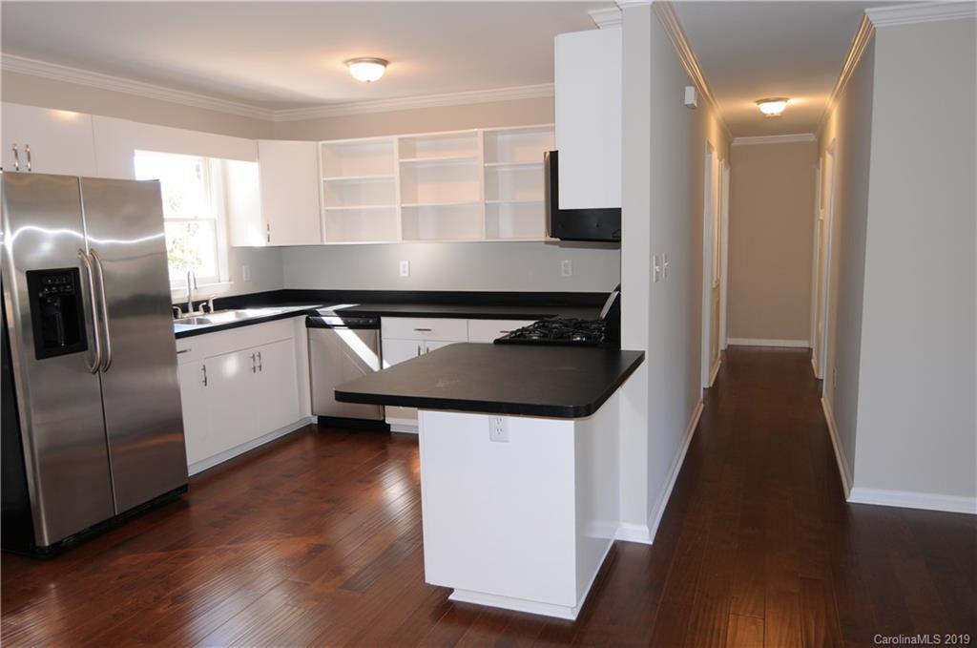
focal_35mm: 26
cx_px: 488
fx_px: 691
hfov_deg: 70.5
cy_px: 324
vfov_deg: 50.2
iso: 200
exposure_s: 1/50
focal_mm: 17
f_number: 4
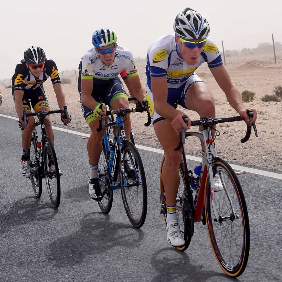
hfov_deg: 19.3
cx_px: 125
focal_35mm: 90
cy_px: 141
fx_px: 830
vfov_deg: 19.3
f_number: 13
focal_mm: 70
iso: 320
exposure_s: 1/640
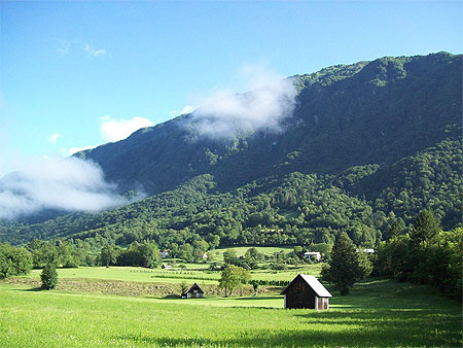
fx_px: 482
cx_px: 232
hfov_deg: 51.3
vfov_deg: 39.7
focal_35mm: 36
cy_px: 174
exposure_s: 1/392
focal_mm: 6
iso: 80
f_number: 2.7
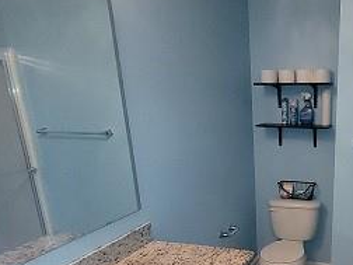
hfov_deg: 50.2
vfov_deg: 41.1
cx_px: 307
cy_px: 212
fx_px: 337
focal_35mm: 33
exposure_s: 1/60
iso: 320
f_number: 2.2
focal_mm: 1.74
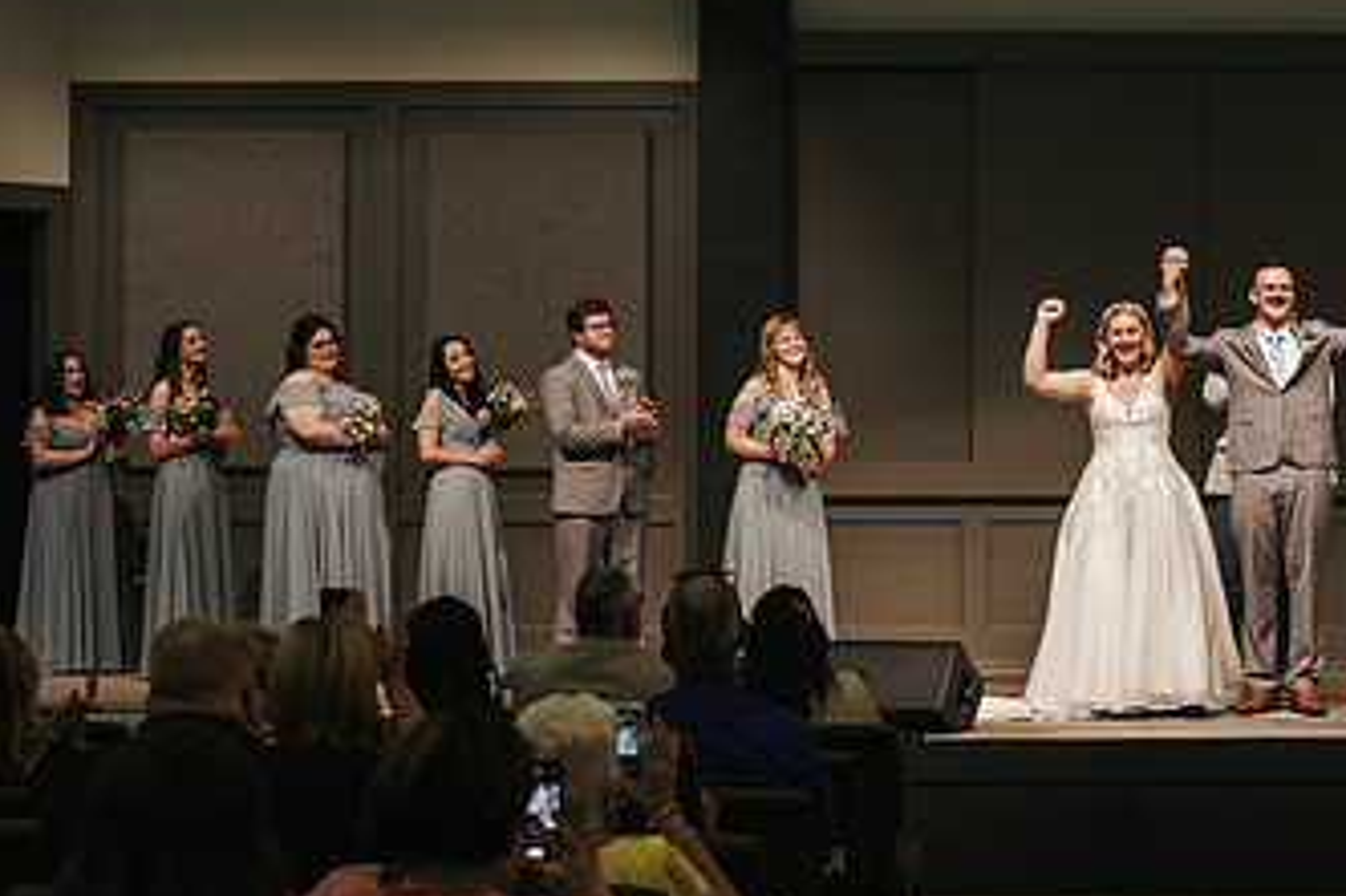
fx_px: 3662
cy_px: 478
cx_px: 1272
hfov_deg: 20.3
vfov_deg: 13.9
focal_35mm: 98
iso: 1000
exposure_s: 1/200
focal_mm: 50
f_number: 3.2
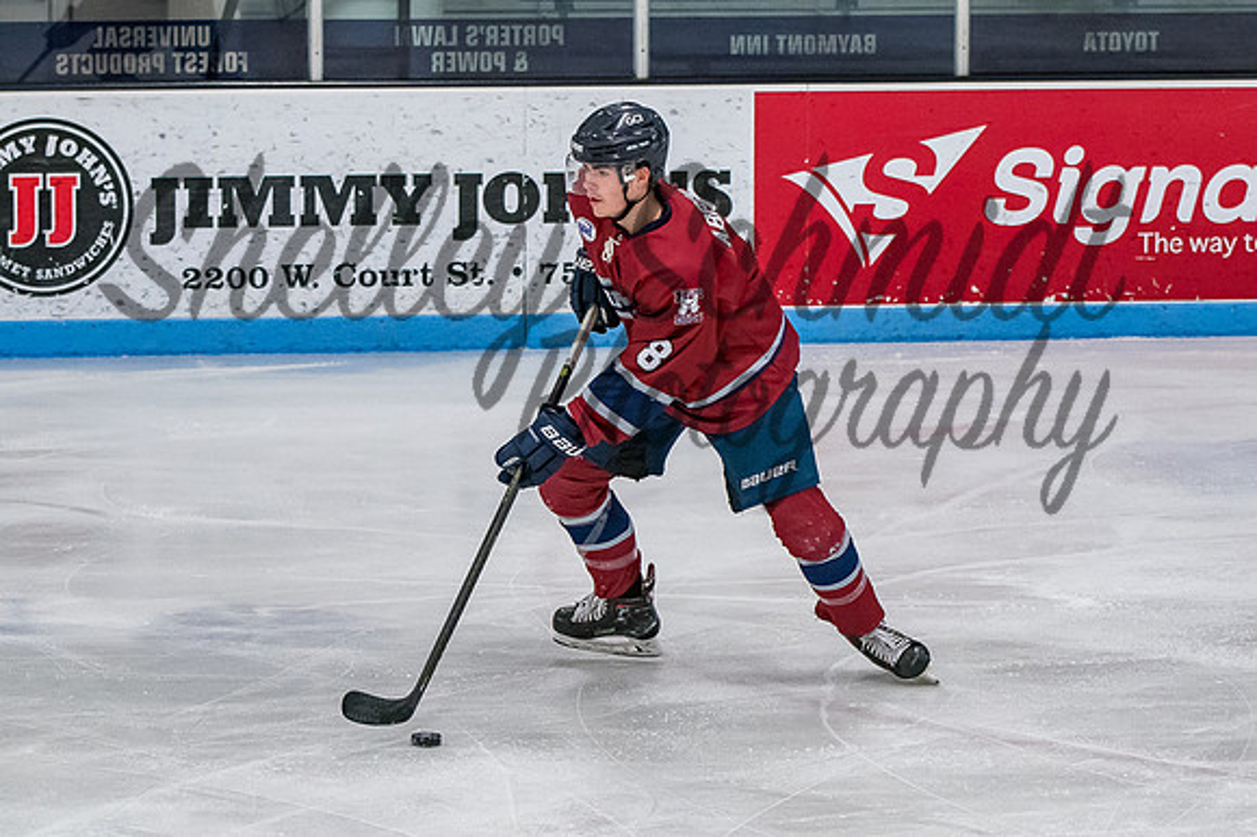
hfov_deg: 10.3
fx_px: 6987
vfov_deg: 6.9
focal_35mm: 200
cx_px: 721
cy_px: 398
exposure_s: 1/800
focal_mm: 92
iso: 2500
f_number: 3.5
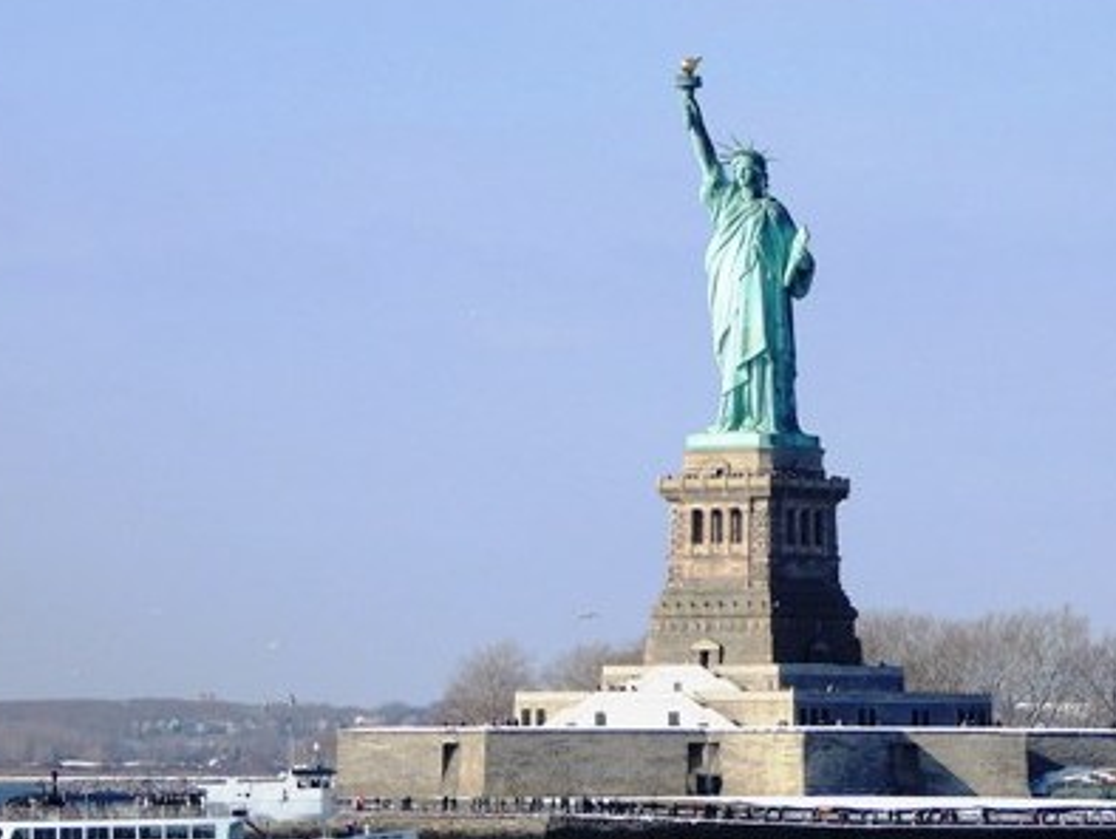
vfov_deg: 8.7
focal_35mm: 170
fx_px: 5484
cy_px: 486
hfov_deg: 11.6
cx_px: 646
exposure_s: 1/800
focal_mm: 20.6
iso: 100
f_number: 5.1
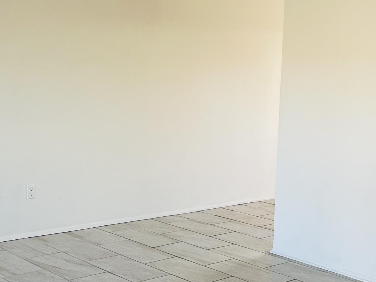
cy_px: 132
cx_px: 220
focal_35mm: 59
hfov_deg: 32.6
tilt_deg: -4.1
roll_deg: -1.5
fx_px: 641
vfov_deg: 24.8
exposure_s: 1/121
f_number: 1.6
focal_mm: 4.2
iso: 64
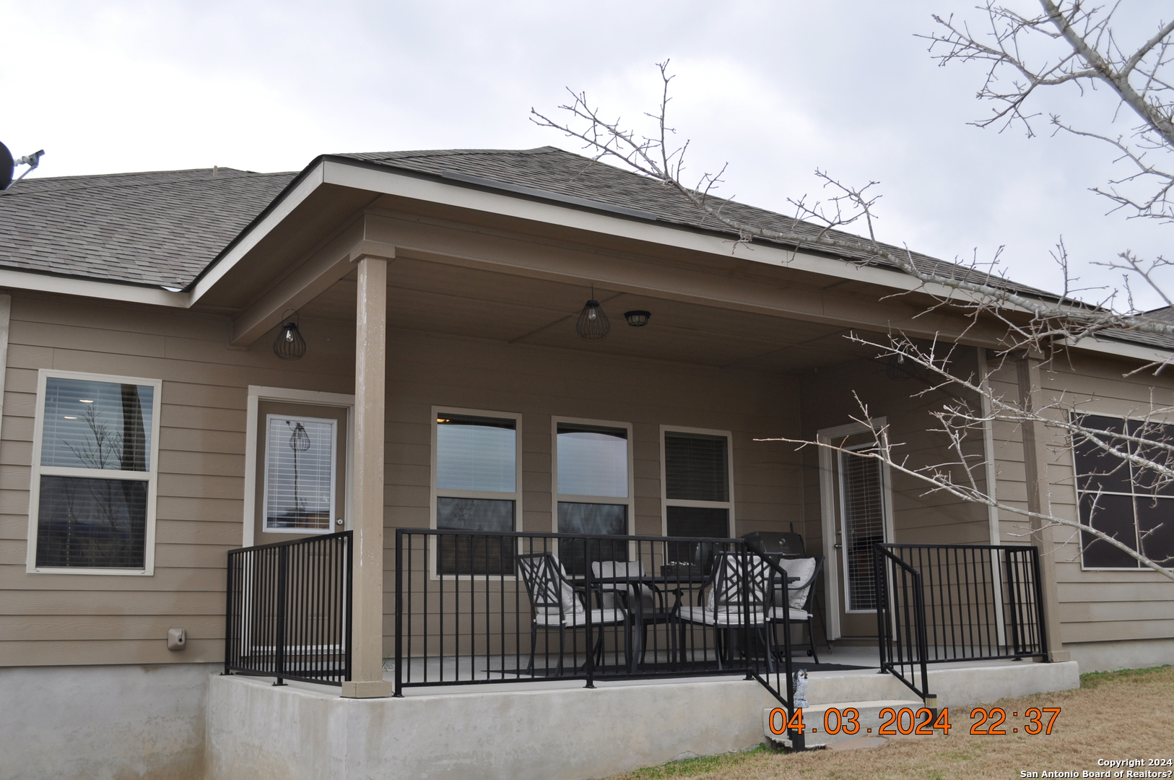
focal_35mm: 36
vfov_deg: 36.8
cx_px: 587
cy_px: 390
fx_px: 1173
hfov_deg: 53.2
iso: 200
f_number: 5.6
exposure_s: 1/200
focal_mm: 24
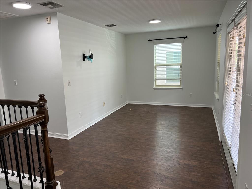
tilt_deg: -9.4
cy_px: 94
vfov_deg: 53.1
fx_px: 189
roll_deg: +3.1
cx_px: 126
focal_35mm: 26
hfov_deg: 67.3
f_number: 1.5
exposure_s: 1/120
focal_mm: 5.7
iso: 80
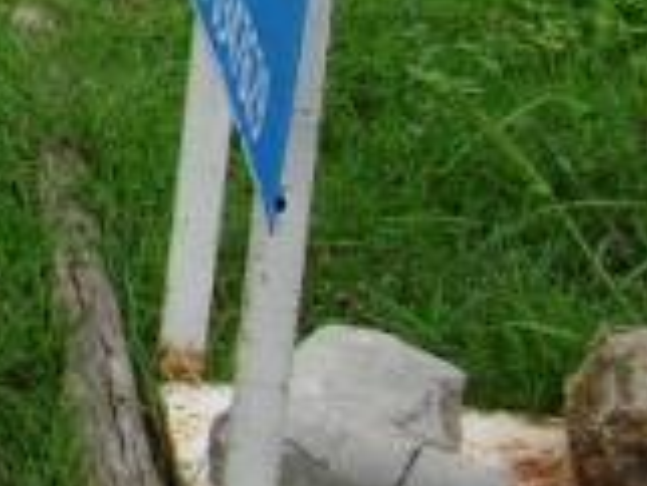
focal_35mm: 174
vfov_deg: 7.9
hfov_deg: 10.0
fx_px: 3255
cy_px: -671
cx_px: -864
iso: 50
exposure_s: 1/213
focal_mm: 5.8
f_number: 5.6
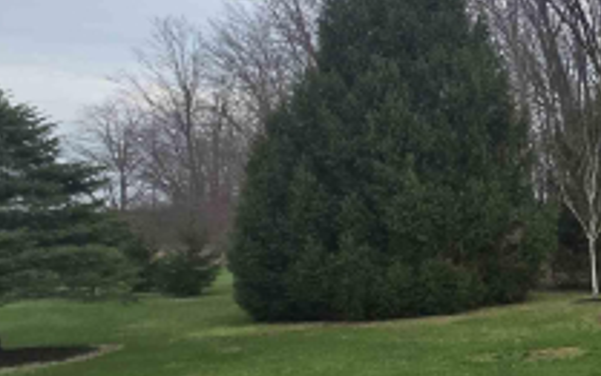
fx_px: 721
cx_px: 907
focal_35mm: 44
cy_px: 192
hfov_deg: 28.5
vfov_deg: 29.3
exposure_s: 1/542
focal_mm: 2.2
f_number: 2.2
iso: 50
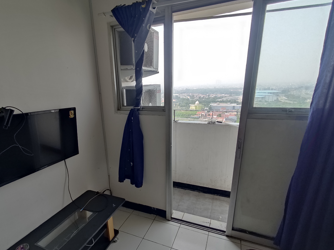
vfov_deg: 71.1
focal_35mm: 18
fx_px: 174
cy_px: 145
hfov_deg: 87.4
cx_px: 147
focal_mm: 1.6
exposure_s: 1/100
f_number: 2.2
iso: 50
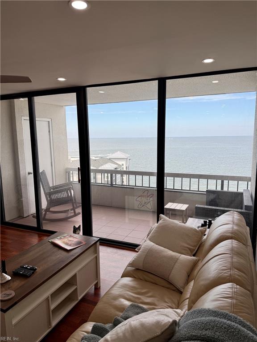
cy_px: 171
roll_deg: +0.5
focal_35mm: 24
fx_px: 238
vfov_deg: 71.6
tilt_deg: -7.0
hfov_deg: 56.8
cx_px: 128
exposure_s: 1/868
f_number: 1.78
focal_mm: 6.76
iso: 80
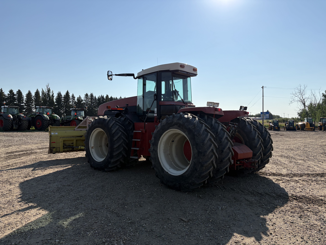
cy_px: 122
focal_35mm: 26
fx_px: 245
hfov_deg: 67.3
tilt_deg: +4.5
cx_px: 163
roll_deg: +1.7
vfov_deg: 53.1
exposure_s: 1/6993
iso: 50
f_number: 1.6
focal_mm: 5.96
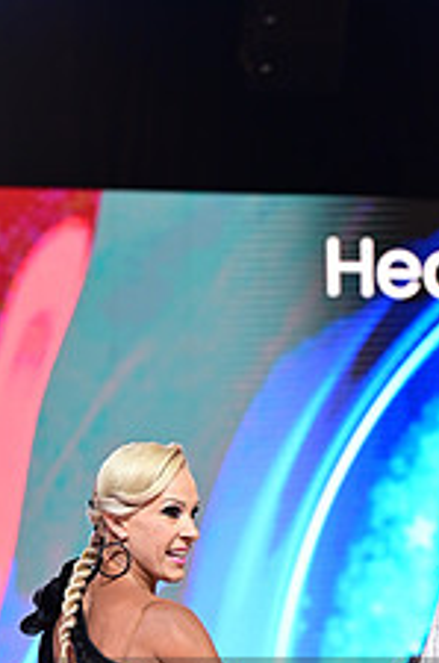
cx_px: 460
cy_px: 757
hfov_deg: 6.7
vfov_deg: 10.0
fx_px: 3749
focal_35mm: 204
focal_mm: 79
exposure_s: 1/500
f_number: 2.8
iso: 1600
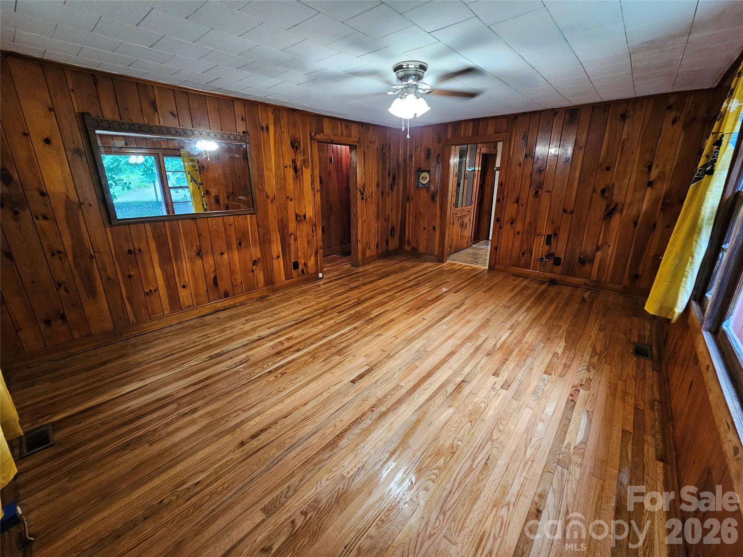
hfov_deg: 106.2
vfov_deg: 89.9
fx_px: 279
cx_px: 372
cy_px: 278
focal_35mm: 13
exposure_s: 1/30
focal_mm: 2.2
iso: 320
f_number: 2.2
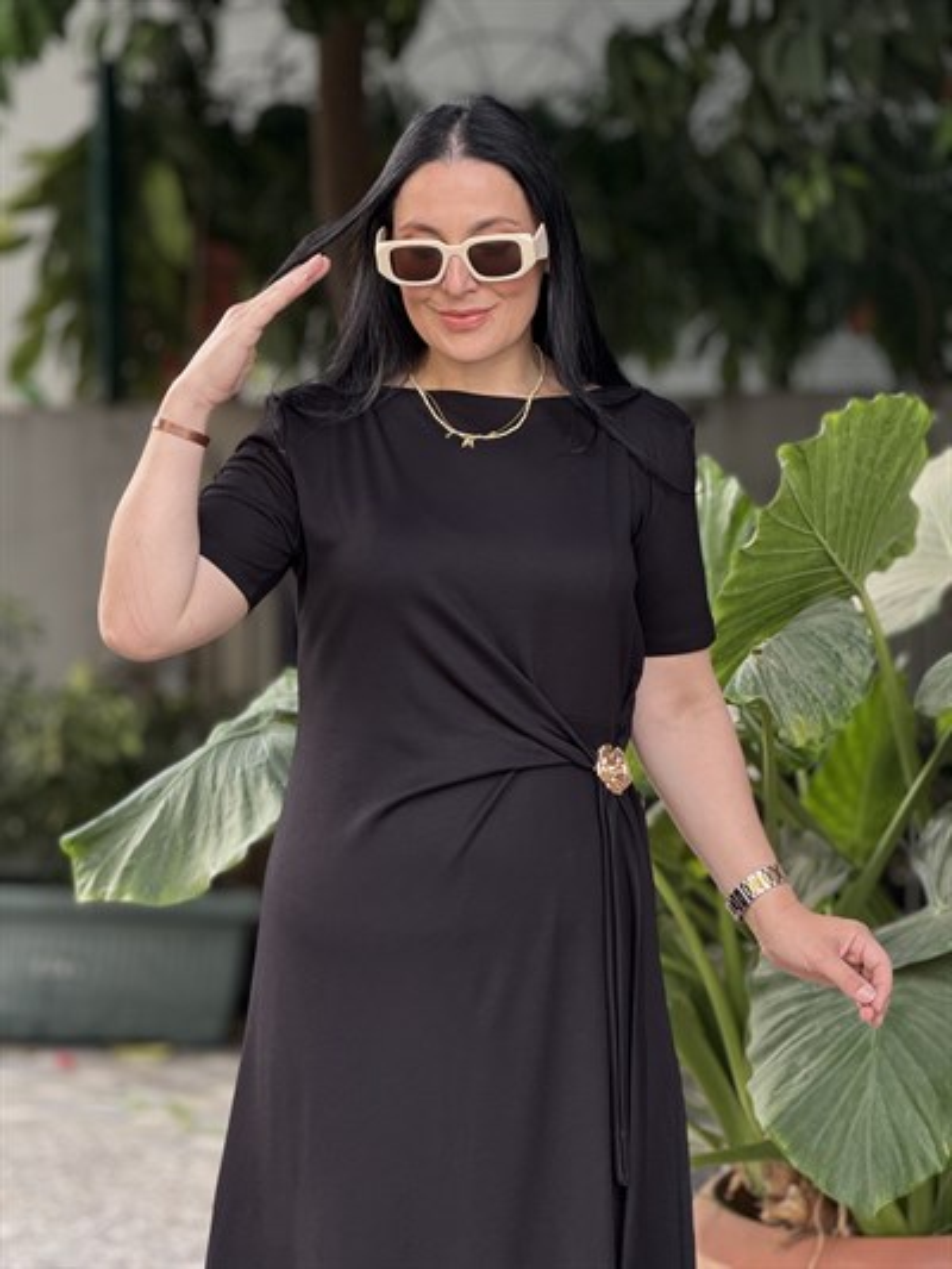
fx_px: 4399
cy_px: 634
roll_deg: -0.6
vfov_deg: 16.4
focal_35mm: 120
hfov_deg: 12.4
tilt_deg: -4.1
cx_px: 476
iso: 200
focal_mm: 15.66
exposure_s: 1/99
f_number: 2.8
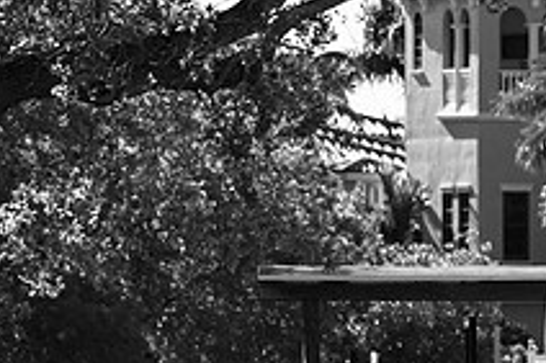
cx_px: 549
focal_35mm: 821
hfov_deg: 2.5
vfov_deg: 1.7
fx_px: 12442
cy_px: 434
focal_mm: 300
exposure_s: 1/2000
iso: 100
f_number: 5.6
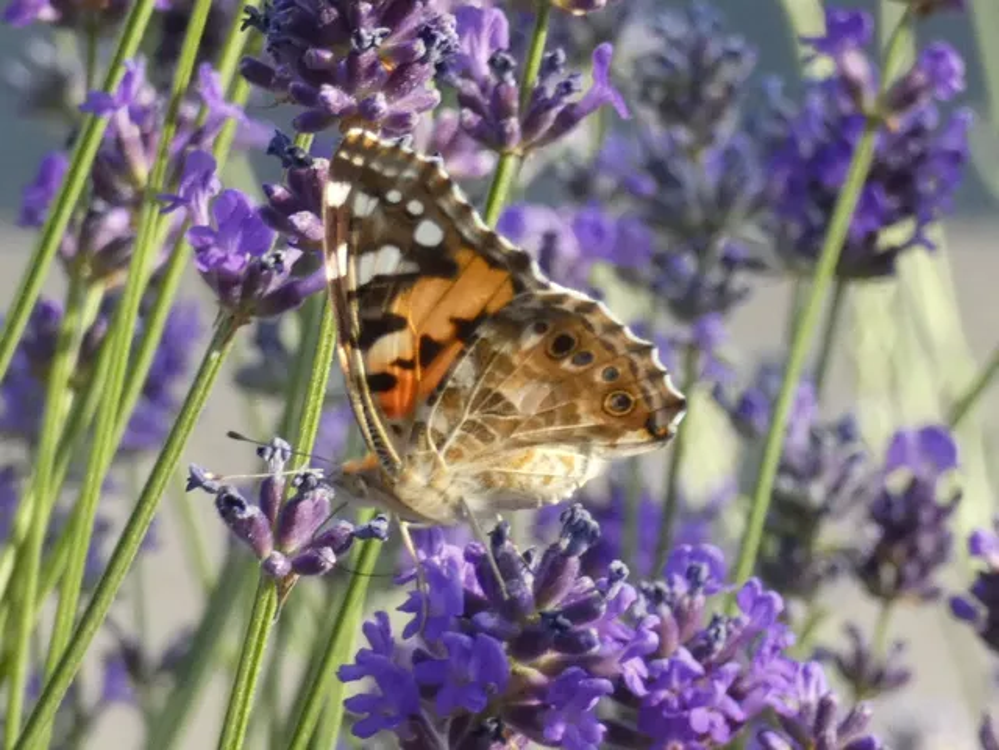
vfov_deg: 7.4
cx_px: 500
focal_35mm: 200
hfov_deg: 9.9
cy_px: 375
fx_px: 5772
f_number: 5.5
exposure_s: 1/320
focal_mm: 35.8
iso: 320
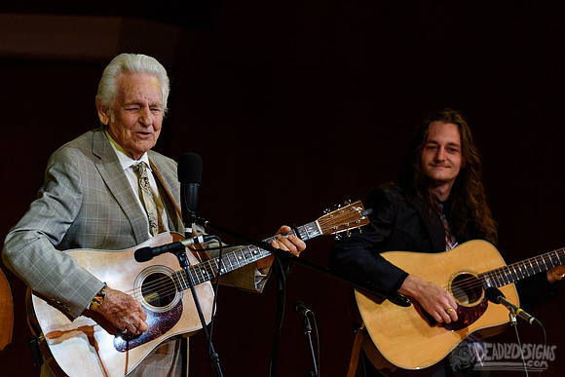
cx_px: 282
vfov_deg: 5.7
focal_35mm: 240
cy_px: 188
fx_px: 3767
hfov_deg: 8.6
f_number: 5.3
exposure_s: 1/640
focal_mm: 240
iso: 2500
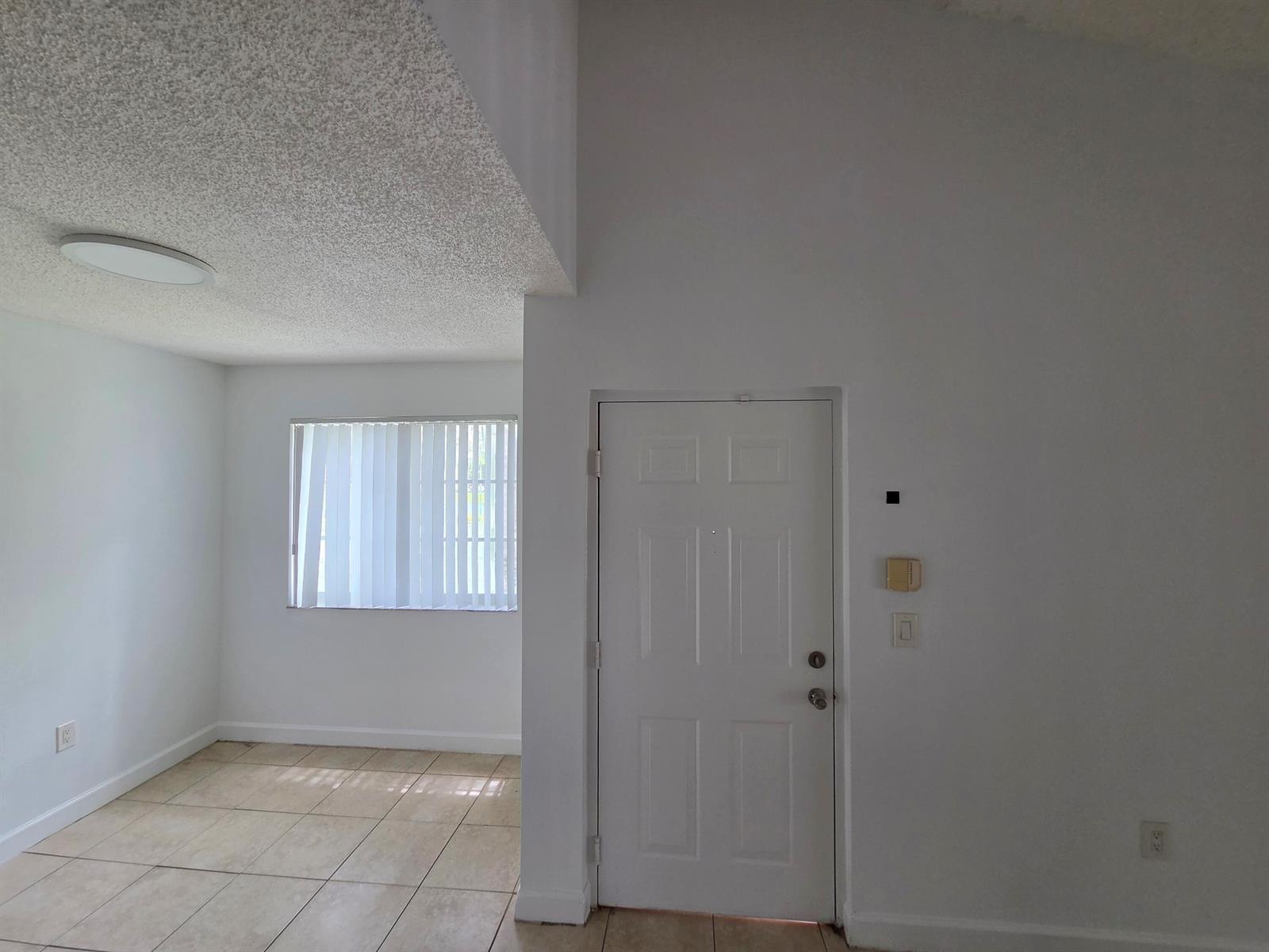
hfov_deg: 106.2
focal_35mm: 13
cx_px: 634
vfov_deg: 89.9
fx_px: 477
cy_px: 476
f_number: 2.2
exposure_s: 1/120
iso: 125
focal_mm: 2.2
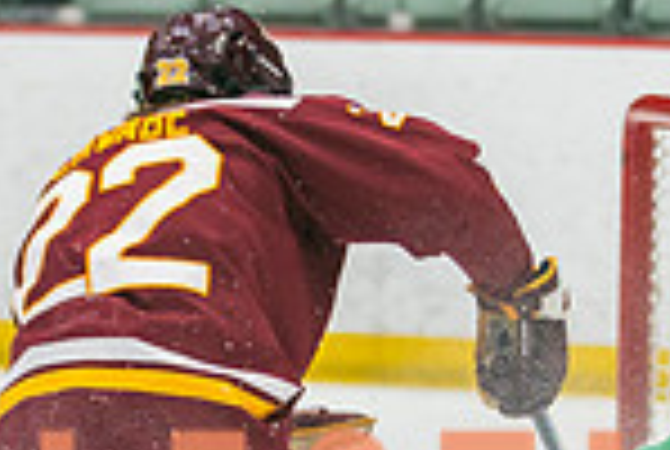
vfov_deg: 2.9
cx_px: 523
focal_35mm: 479
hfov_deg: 4.3
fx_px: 8932
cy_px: 542
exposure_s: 1/640
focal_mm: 105
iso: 640
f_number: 2.8
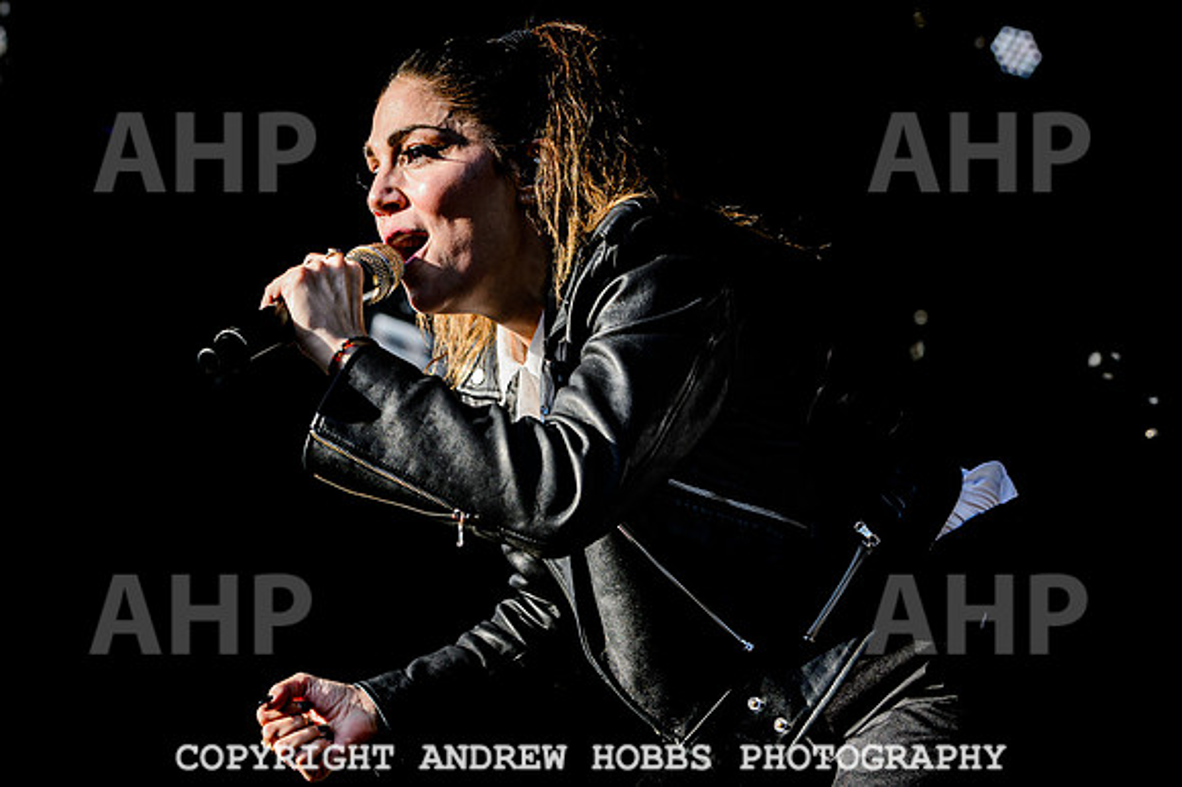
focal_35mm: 103
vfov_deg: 13.2
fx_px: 3390
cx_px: 460
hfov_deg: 19.8
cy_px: 249
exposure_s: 1/800
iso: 200
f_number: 4.5
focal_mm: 70
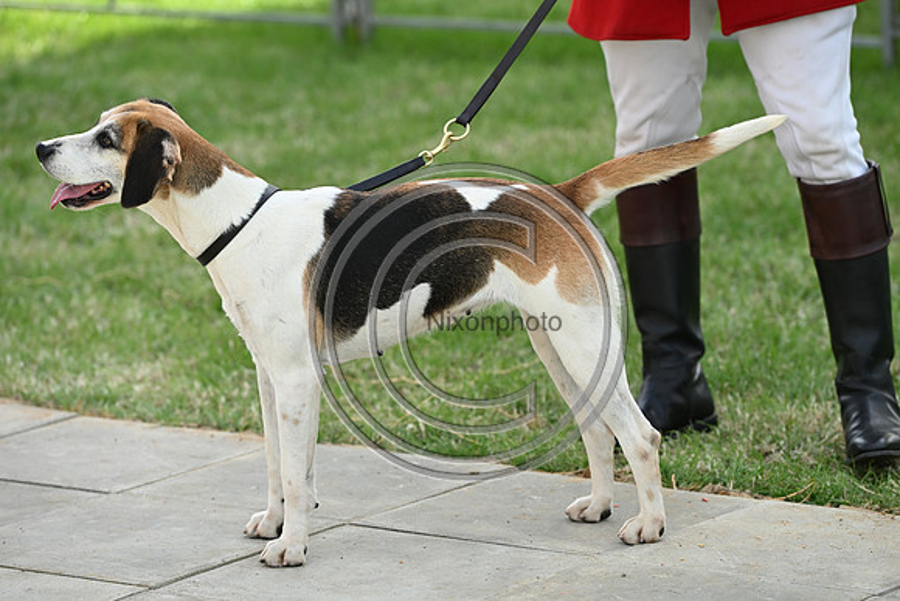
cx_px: 450
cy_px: 300
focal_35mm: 165
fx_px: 4126
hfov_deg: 12.4
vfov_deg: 8.3
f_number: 4.5
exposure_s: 1/1000
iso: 400
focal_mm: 165
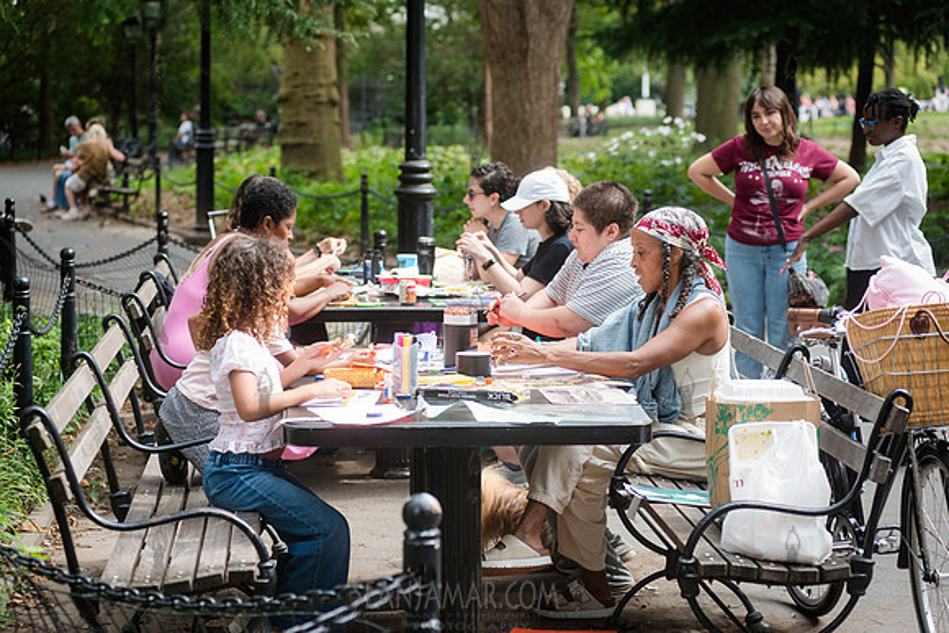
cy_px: 316
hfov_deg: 25.2
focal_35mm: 80
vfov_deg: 17.0
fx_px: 2119
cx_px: 474
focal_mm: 80
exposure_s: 1/320
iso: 400
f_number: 4
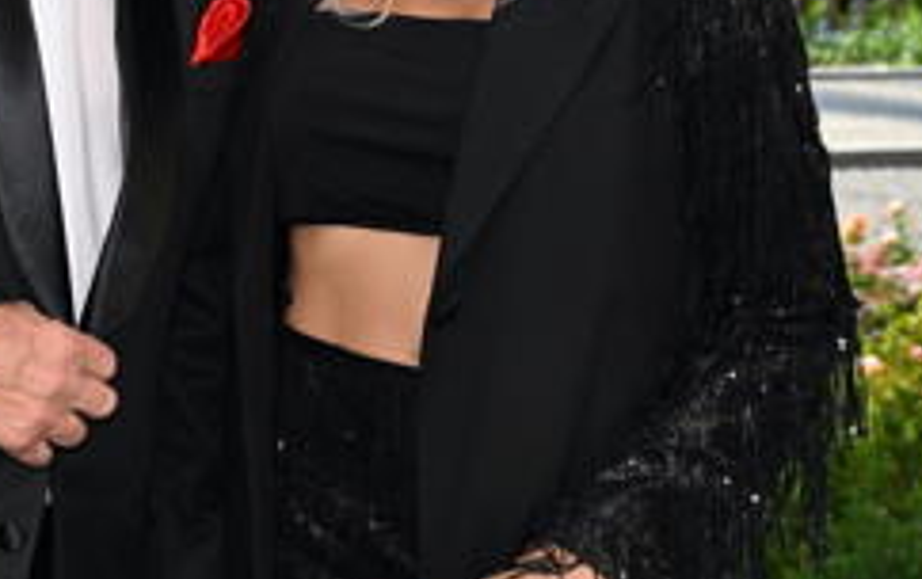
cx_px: 38
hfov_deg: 17.6
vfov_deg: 11.3
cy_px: 84
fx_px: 2919
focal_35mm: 116
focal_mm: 40
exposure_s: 1/500
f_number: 5
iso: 250
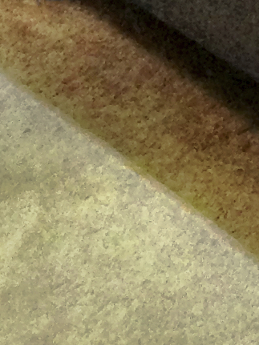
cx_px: 735
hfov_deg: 5.6
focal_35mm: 250
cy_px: -676
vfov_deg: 7.1
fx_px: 2495
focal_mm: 4.13
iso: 250
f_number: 2.4
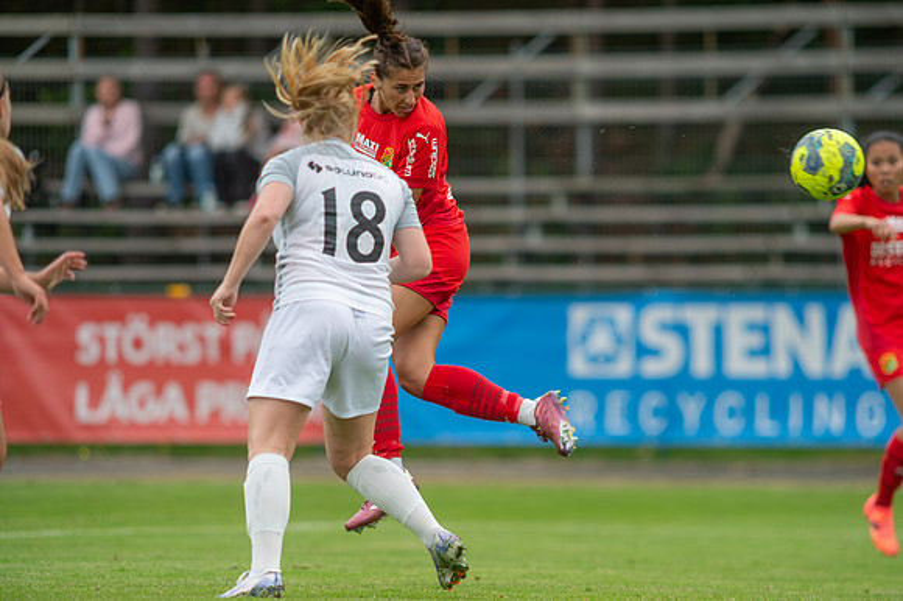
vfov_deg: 3.3
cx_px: 452
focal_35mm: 420
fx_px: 10529
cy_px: 300
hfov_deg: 4.9
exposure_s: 1/1250
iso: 560
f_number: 4
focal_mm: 420
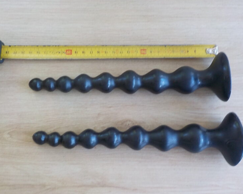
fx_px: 230
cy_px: 98
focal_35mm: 32
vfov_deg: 45.8
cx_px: 131
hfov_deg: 55.6
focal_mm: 4.1
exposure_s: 1/30
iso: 160
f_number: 3.3
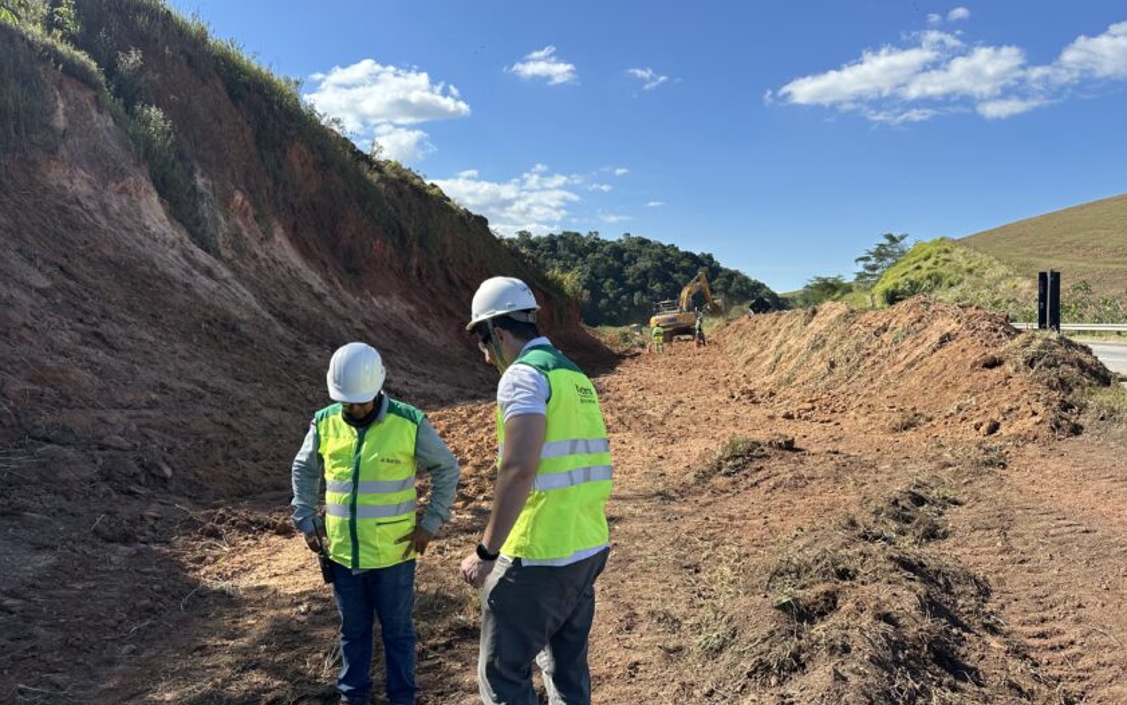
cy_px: 389
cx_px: 575
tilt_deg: -4.3
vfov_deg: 47.5
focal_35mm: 26
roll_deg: -0.2
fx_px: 799
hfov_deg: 70.4
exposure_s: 1/3597
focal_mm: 6.86
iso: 80
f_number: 1.78
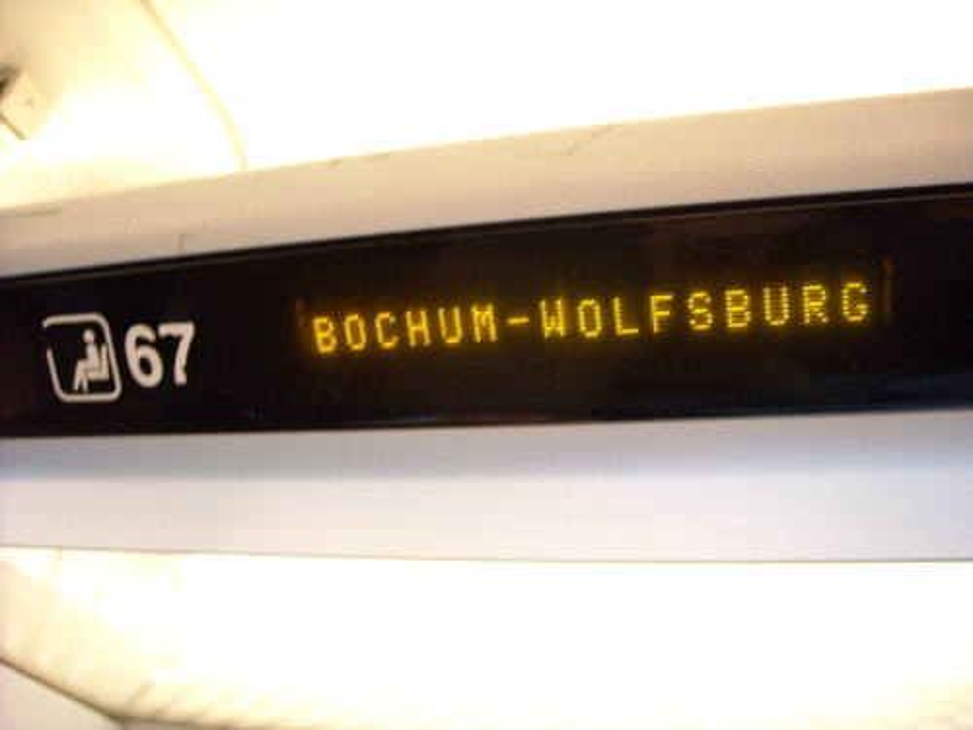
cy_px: 365
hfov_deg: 52.6
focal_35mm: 35
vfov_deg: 40.7
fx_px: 984
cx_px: 486
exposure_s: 1/9
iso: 400
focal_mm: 5.7
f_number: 2.8
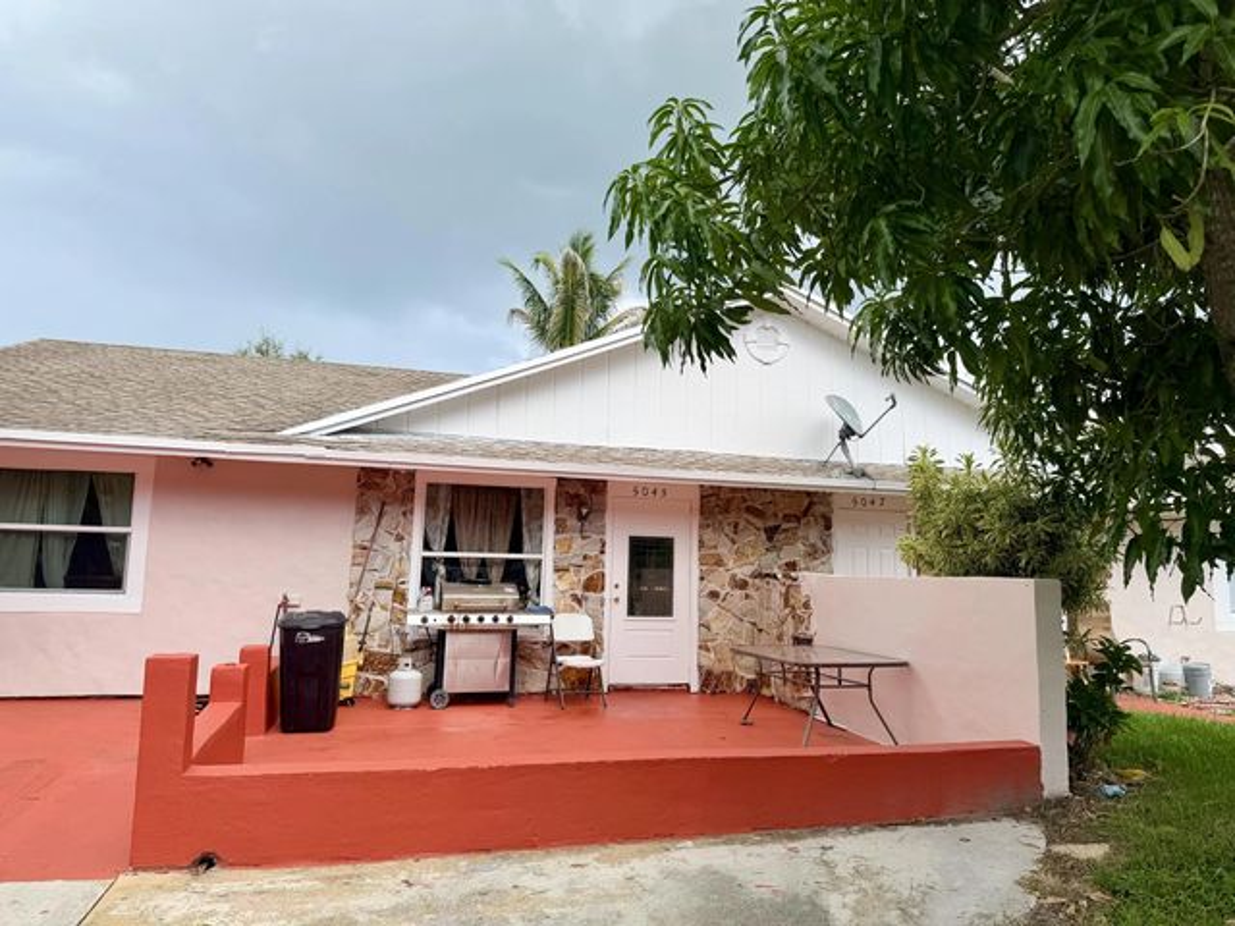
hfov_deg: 71.6
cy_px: 463
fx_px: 856
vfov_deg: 56.8
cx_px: 618
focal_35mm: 24
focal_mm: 6.76
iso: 80
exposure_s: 1/1949
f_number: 1.78
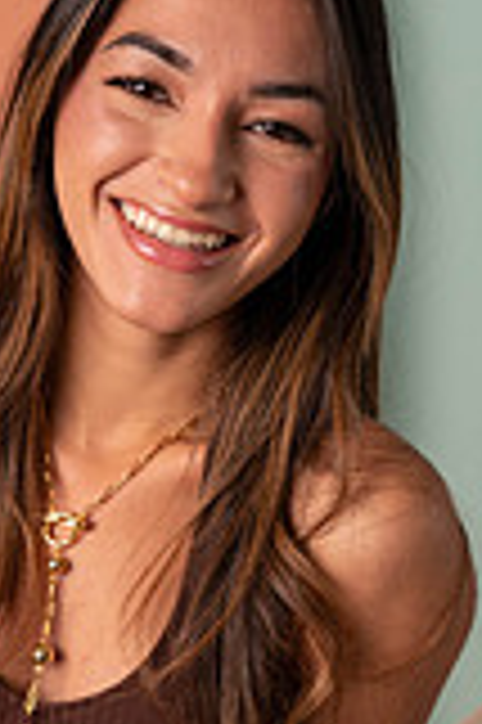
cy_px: 630
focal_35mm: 123
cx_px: 149
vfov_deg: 16.5
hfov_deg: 11.1
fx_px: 2475
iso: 200
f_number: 5.6
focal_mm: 44
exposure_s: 1/100
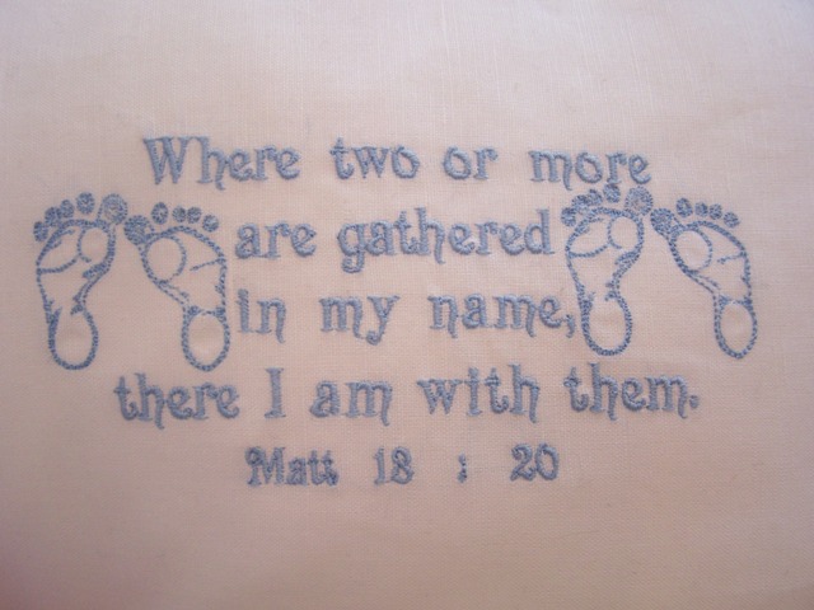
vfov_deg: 37.7
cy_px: 305
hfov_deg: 49.0
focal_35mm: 38
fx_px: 894
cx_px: 407
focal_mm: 6.3
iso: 140
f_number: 2.8
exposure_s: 1/60
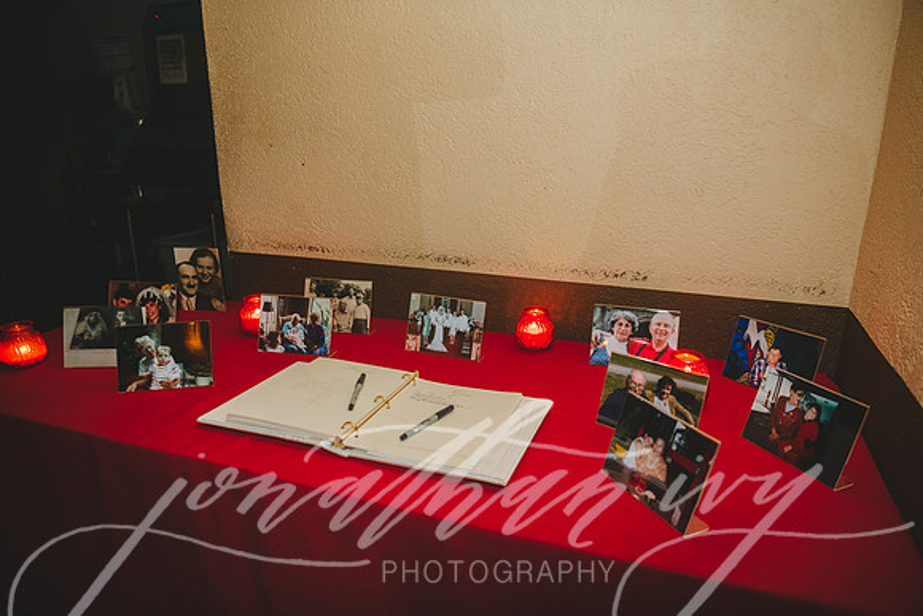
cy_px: 308
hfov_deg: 73.7
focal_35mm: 24
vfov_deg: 53.2
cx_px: 462
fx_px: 615
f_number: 2.8
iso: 1000
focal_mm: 24
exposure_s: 1/60
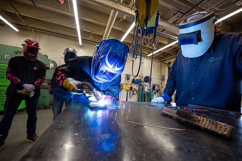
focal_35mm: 14
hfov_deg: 104.2
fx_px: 94
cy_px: 80
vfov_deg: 81.2
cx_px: 121
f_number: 4
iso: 1600
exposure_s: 1/500
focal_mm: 14
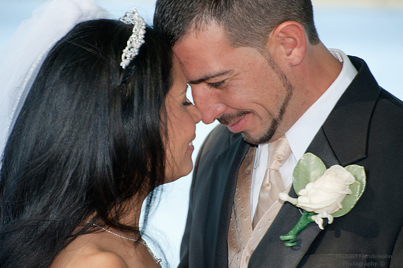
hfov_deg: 10.6
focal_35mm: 195
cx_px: 202
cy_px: 134
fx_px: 2182
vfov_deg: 7.0
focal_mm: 195
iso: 200
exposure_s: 1/60
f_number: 8
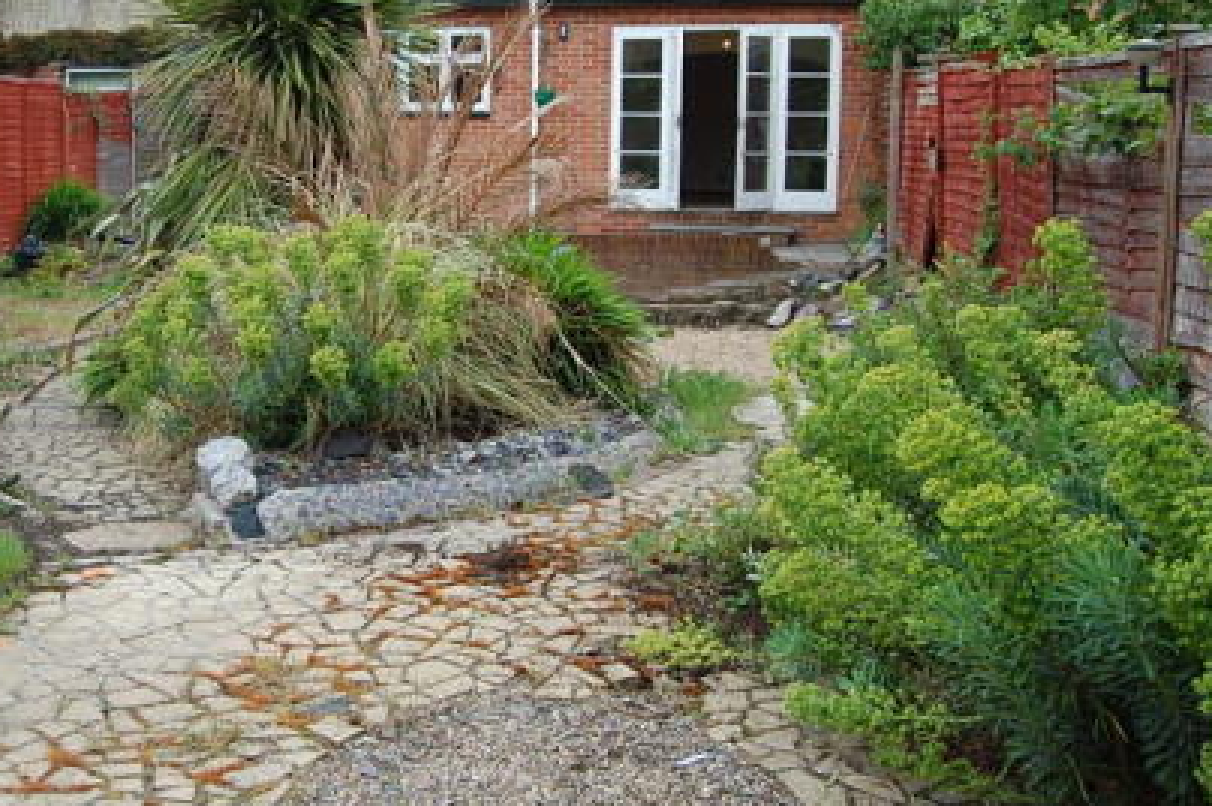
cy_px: 268
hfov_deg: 43.2
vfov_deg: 30.2
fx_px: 1480
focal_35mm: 44
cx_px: 313
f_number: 7.1
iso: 200
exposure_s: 1/200
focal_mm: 18
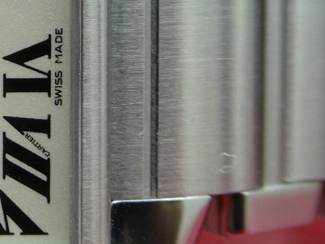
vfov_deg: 10.9
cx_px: -141
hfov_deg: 13.8
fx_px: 1267
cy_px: 39
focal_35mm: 135
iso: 125
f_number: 3.7
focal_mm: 6.3
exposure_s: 1/80
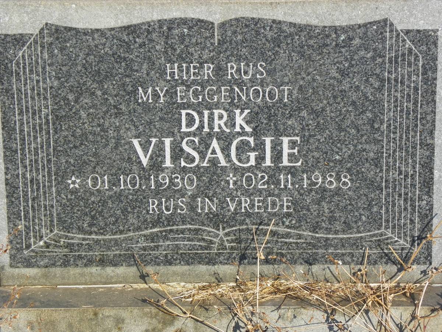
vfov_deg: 10.8
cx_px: 221
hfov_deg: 14.4
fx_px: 1749
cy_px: 166
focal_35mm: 137
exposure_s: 1/250
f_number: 4.5
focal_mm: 24.3
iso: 64
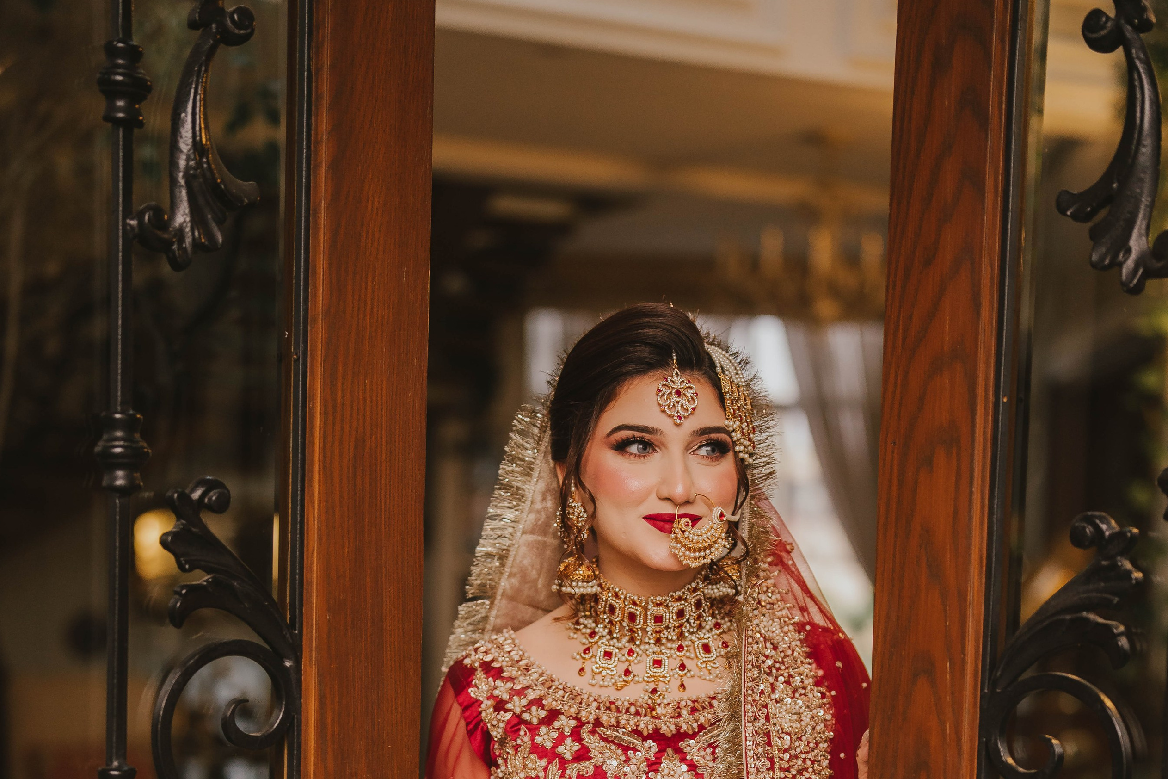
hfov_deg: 26.7
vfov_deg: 17.4
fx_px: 2466
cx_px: 585
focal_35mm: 76
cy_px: 823
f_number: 1.8
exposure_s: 1/200
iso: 1000
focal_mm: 50
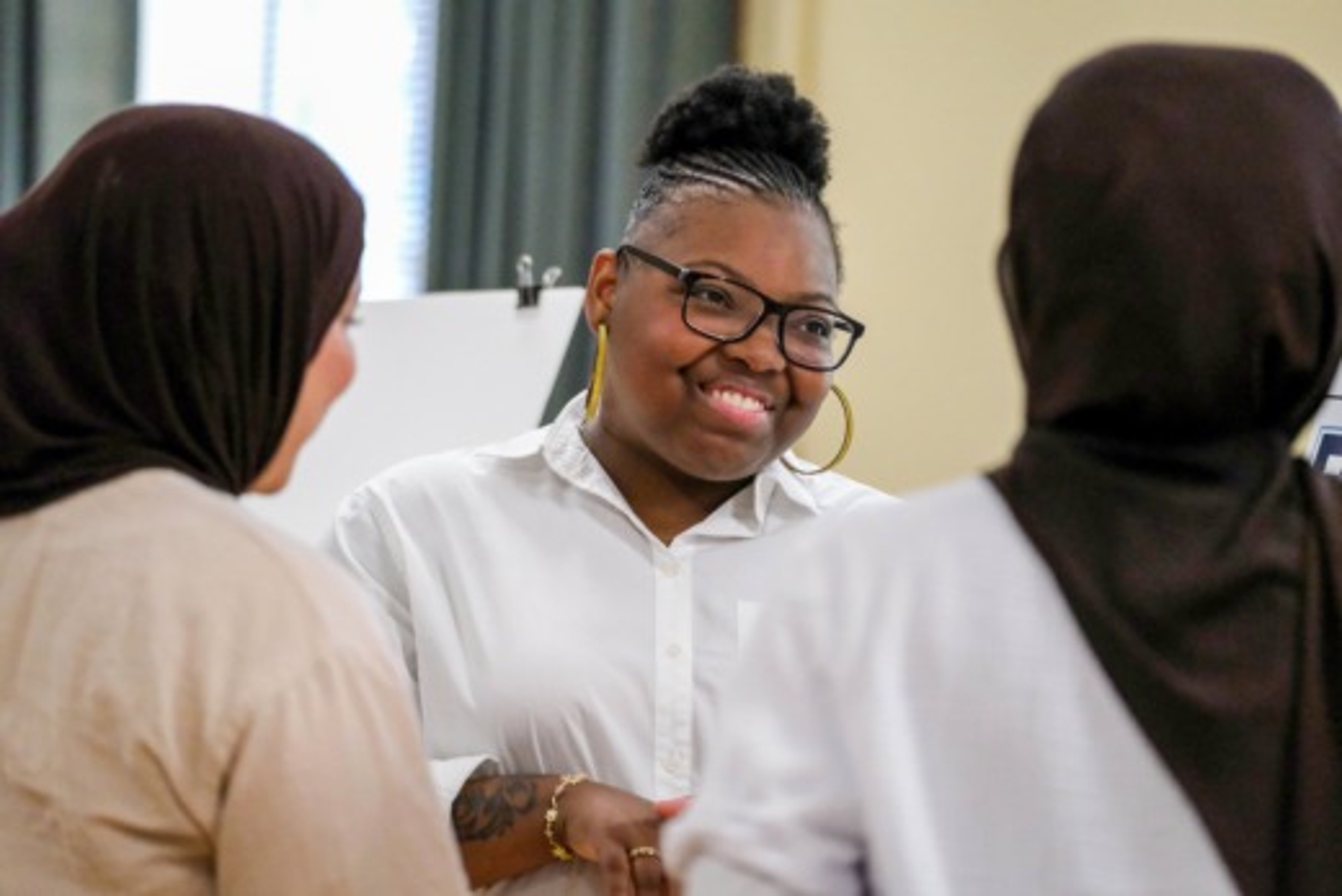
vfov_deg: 7.1
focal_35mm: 194
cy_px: 448
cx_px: 671
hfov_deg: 10.6
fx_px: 7233
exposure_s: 1/800
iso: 6400
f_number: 2.8
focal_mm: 129.2
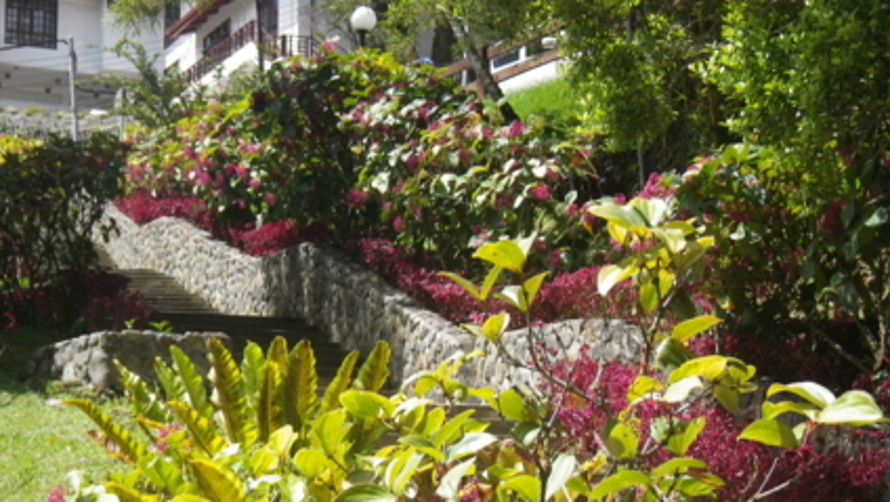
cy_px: 342
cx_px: 468
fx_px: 2101
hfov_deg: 23.9
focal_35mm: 89
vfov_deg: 13.6
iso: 80
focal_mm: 13.7
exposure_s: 1/200
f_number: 4.8
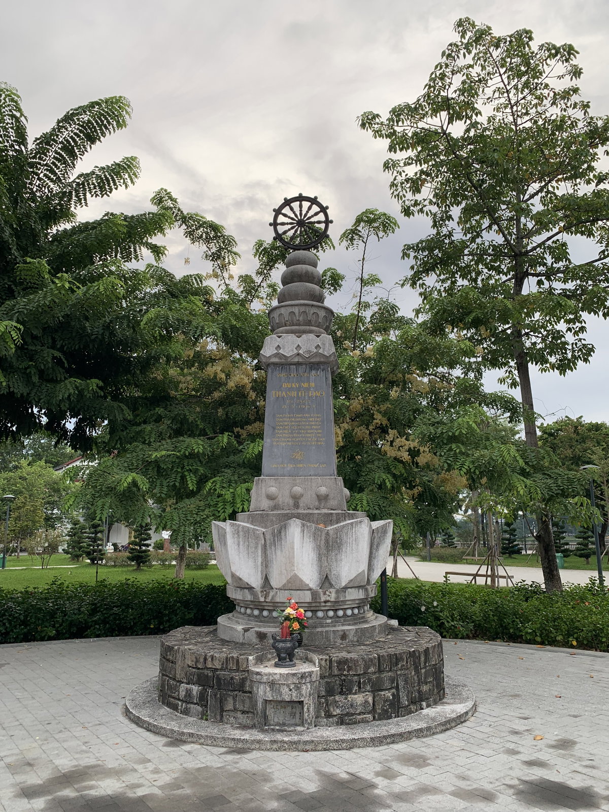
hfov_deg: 53.1
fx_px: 610
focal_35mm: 26
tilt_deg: +12.8
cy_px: 406
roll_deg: +0.2
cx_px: 304
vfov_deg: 67.3
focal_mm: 4.25
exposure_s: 1/139
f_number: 1.8
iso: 25
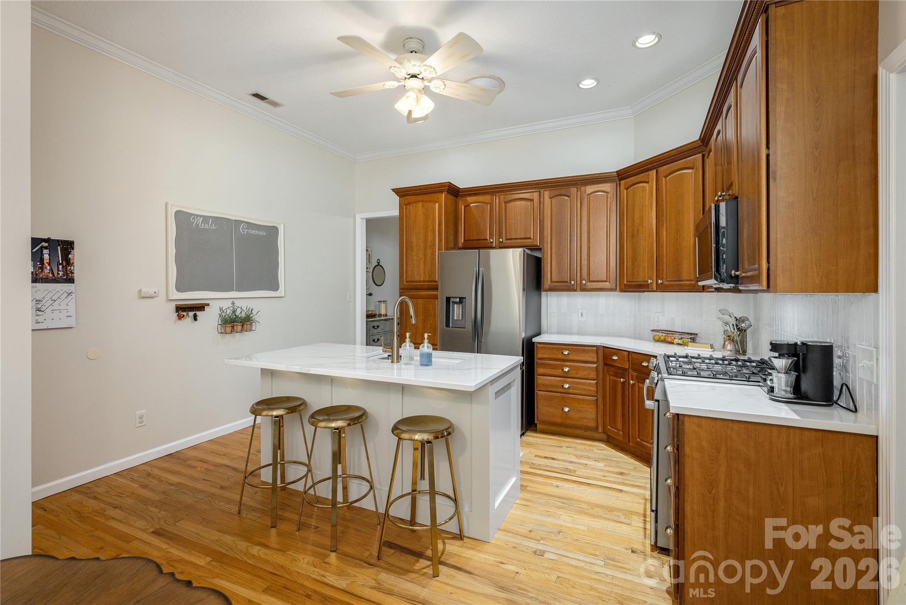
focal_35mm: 16
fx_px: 390
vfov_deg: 75.6
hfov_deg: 98.5
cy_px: 302
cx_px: 453
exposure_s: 1/80
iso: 320
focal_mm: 15.5
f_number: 7.1
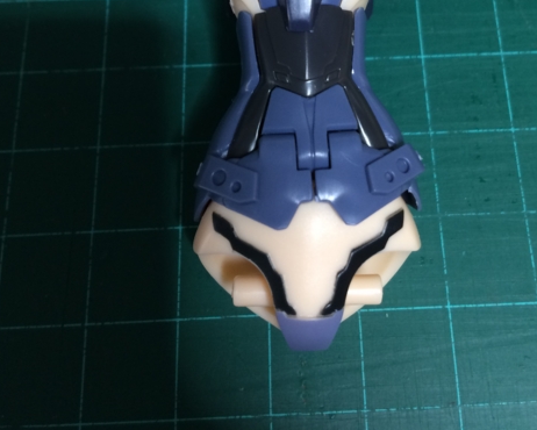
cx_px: 317
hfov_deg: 37.9
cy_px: 42
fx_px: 779
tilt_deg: -66.3
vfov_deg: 29.6
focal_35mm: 49
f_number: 2.2
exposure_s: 1/30
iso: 80
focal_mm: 4.15
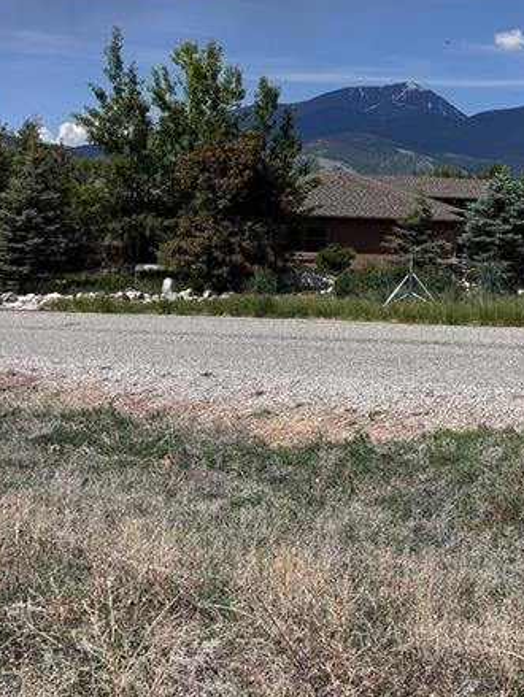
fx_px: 1431
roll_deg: -2.1
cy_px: 203
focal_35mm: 71
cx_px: 649
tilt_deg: +3.1
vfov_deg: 27.1
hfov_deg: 19.4
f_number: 1.6
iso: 50
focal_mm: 5.96
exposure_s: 1/5952
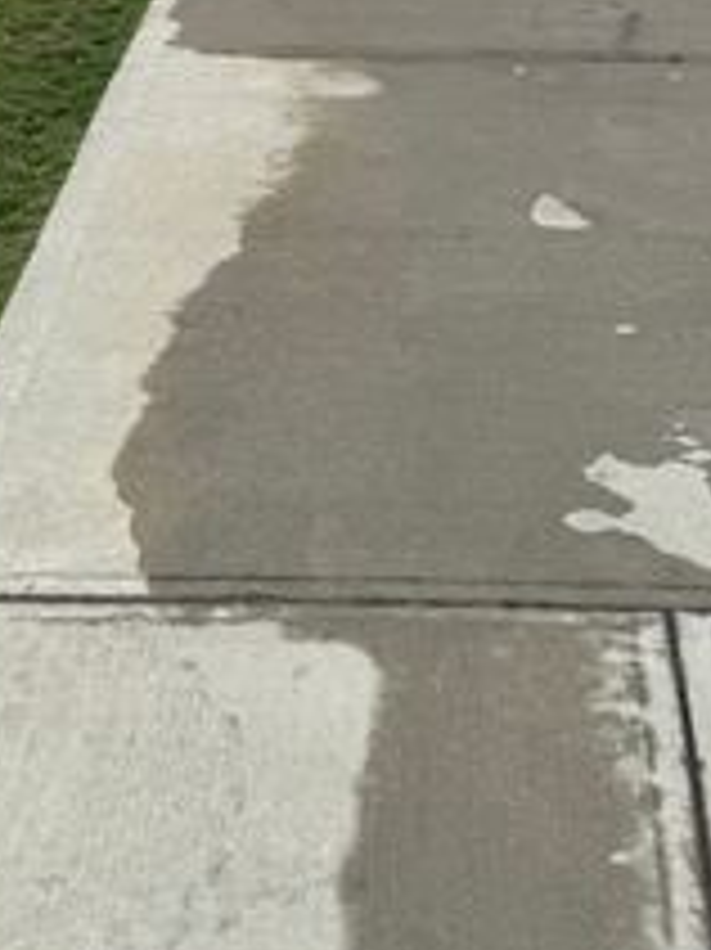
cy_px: -507
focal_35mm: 76
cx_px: 410
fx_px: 2083
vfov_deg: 21.3
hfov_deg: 19.4
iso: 80
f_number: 1.78
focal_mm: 6.76
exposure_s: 1/4950
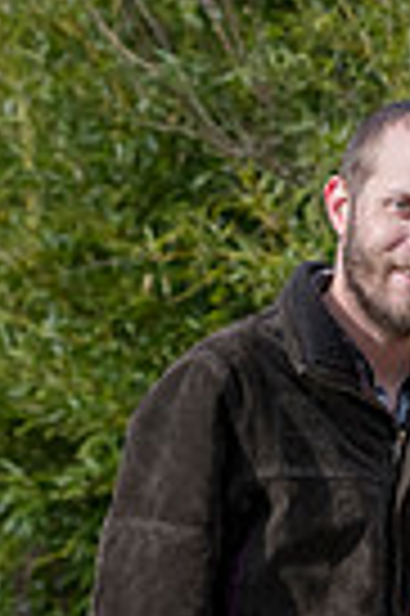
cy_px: 594
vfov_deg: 7.3
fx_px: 4829
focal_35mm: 282
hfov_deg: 4.8
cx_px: 563
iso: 400
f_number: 5.6
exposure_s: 1/1000
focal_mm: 86
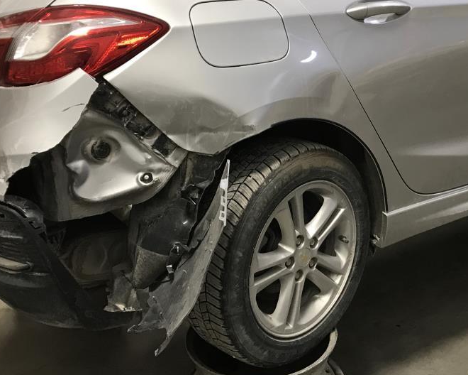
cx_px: 318
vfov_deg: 28.3
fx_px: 734
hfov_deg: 35.0
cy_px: 108
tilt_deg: -16.1
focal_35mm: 53
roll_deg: +1.3
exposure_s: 1/17
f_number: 1.8
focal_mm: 3.99
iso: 40
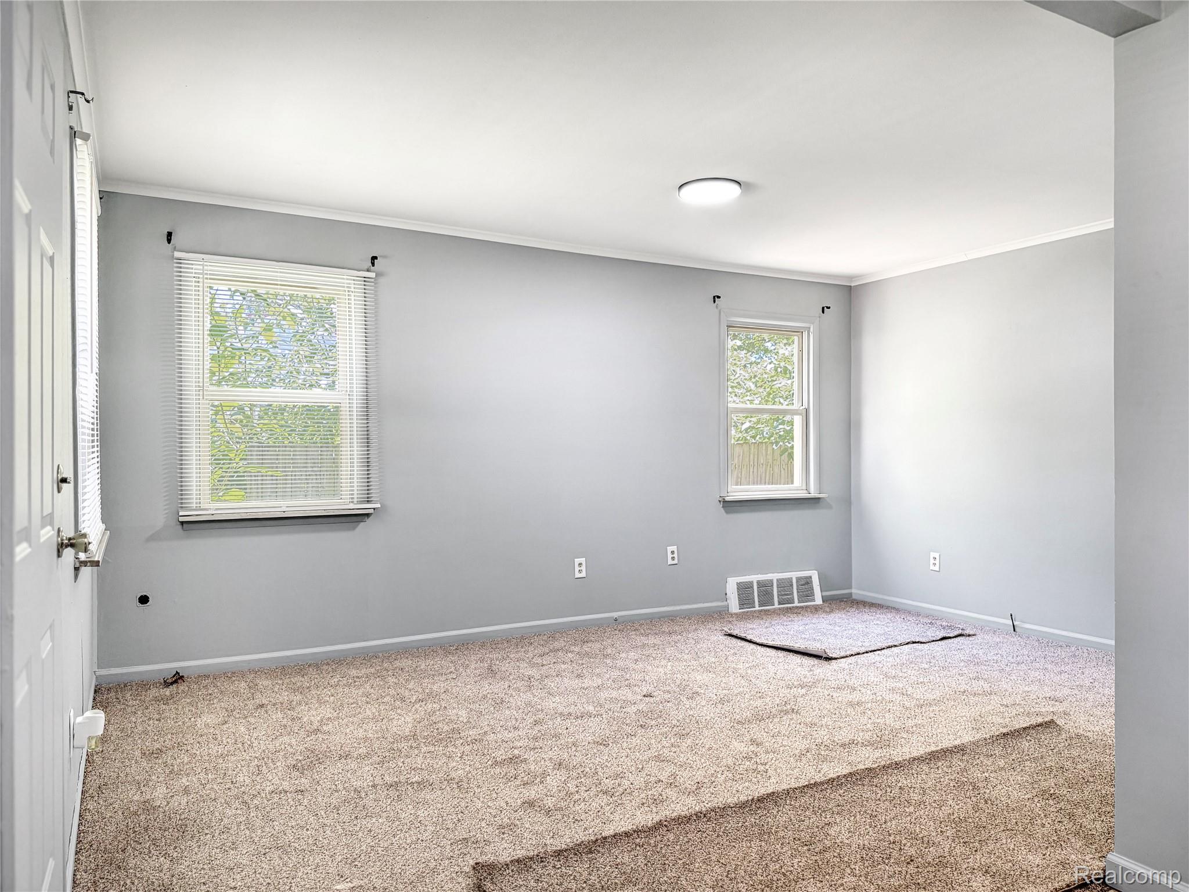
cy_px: 446
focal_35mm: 24
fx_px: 824
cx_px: 594
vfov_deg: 56.8
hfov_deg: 71.6
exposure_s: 1/79
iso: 200
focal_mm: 6.76
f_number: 1.78
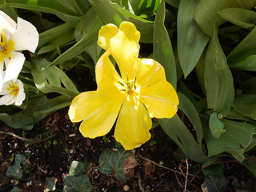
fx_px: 318
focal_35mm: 43
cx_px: 131
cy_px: 94
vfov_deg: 33.6
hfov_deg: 43.8
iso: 100
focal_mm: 20
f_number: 5.6
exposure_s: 1/125
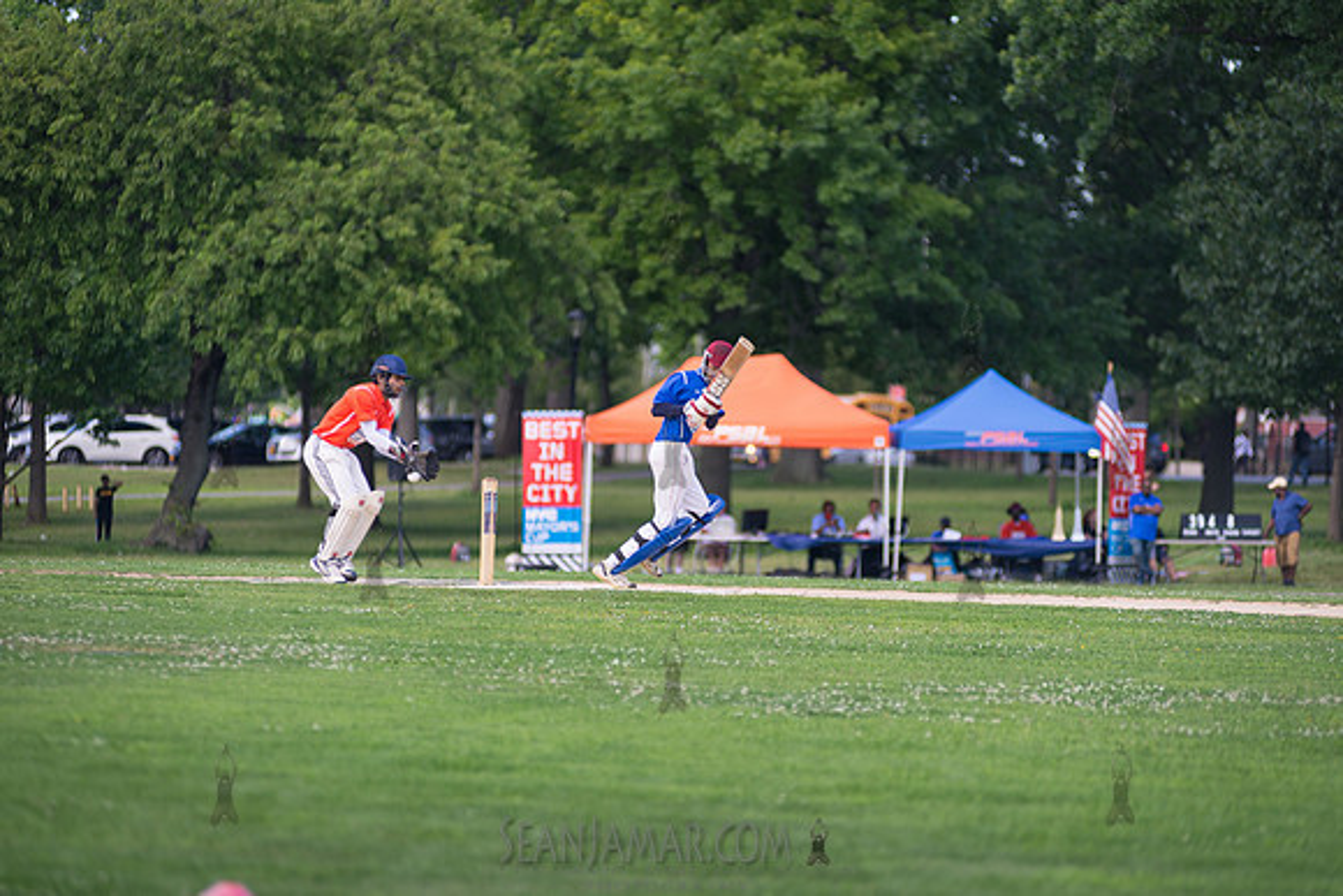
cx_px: 672
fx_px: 7463
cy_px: 448
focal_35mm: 200
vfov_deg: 6.9
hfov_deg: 10.3
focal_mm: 200
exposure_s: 1/800
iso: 200
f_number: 2.8
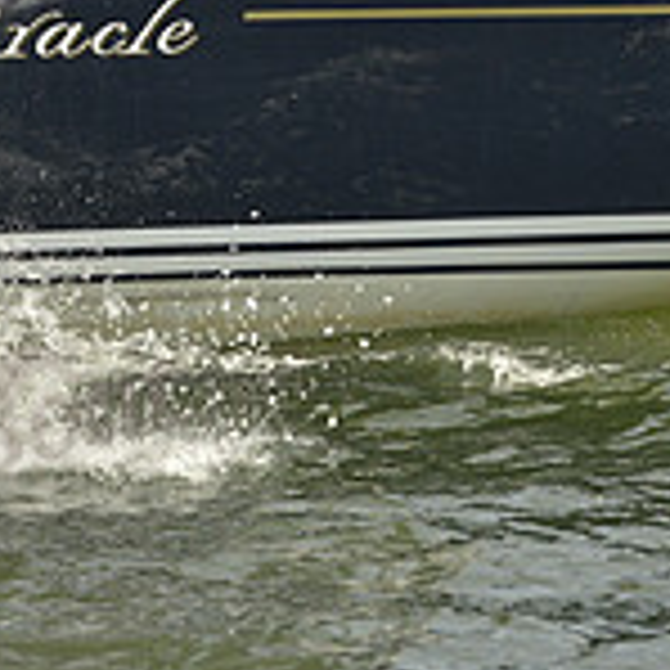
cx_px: -558
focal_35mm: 232
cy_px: -187
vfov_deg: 7.5
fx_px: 5080
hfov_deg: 7.3
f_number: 6.3
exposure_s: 1/1000
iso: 200
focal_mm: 70
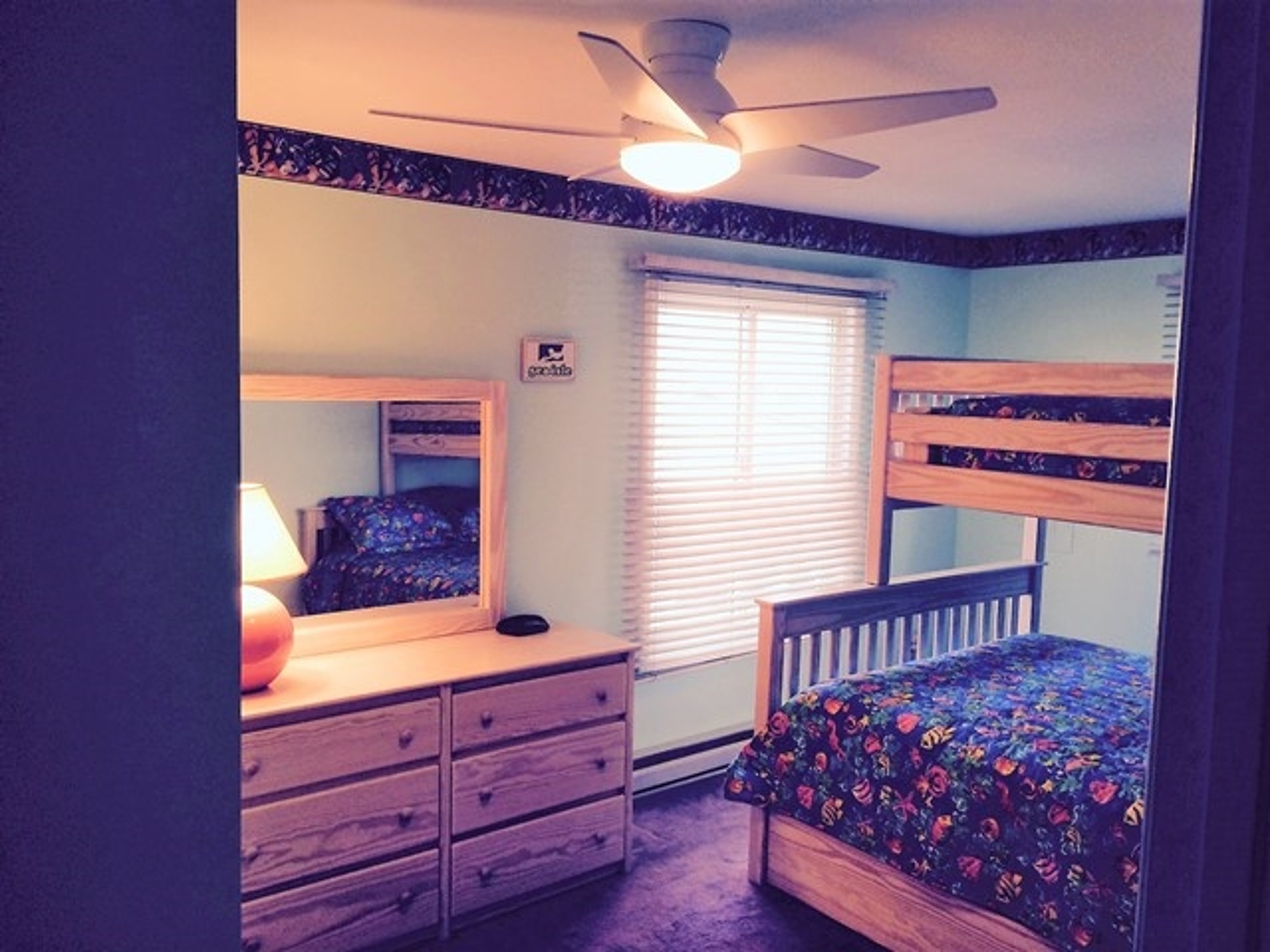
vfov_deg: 48.2
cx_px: 635
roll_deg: -0.6
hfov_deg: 61.7
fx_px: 1064
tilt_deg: -6.6
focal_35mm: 29
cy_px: 476
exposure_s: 1/30
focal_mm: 4.15
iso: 40
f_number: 2.2
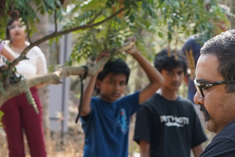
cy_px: 325
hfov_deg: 4.8
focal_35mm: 429
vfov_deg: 3.2
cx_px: 297
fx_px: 2801
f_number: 7.1
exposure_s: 1/250
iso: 640
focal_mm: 85
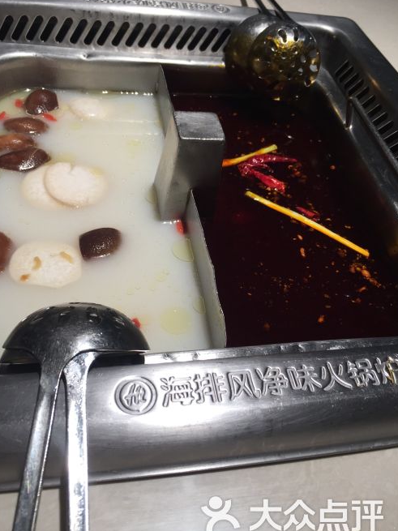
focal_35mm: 31
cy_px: 274
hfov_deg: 45.4
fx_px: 475
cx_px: 192
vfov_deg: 58.3
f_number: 2.2
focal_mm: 4.15
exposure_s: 1/50
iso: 32
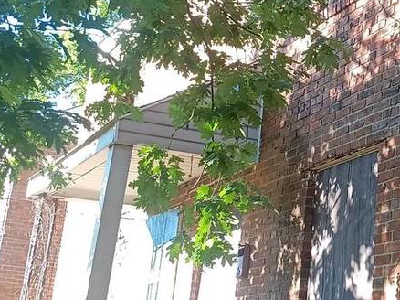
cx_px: 386
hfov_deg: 24.6
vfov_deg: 19.2
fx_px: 878
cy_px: 64
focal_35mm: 76
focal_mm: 3.98
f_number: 1.8
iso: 32
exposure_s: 1/62.5
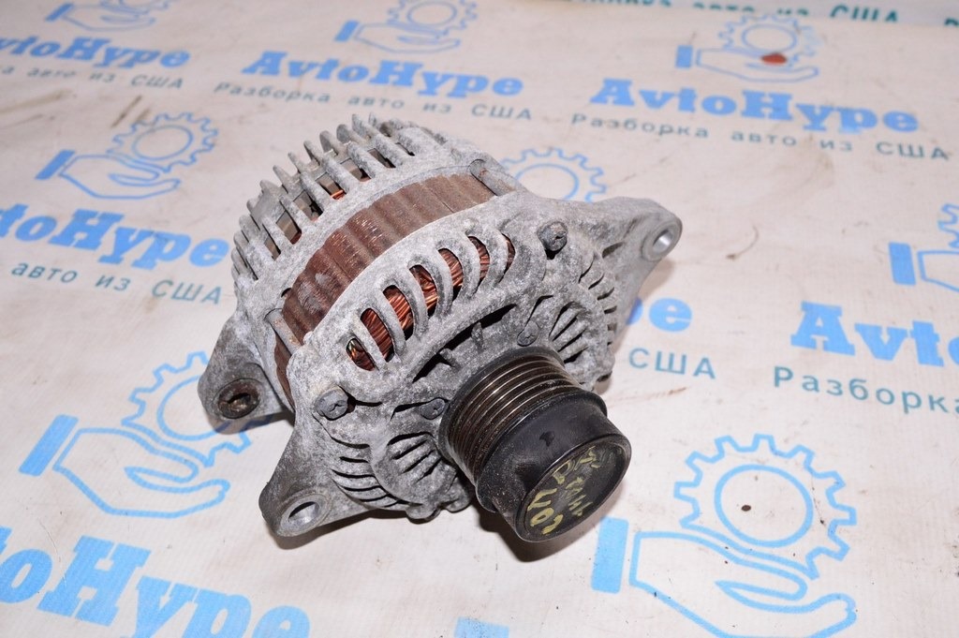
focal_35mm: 33
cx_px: 480
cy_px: 319
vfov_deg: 39.9
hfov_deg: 57.3
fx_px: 878
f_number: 8
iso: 1600
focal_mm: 22
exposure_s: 1/125
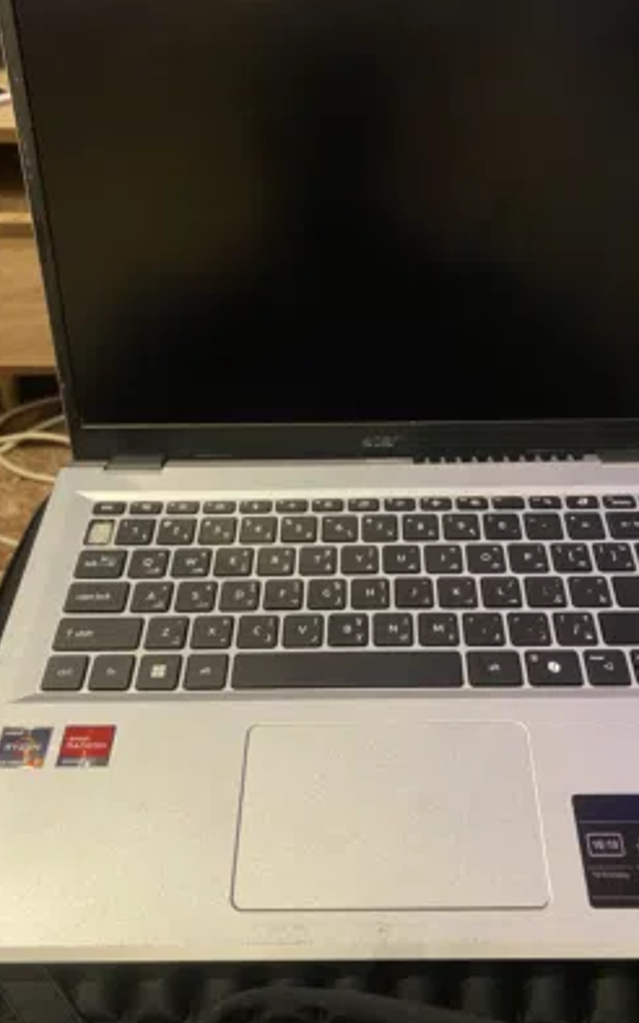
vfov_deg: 66.5
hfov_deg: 44.4
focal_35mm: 28
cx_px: 371
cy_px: 512
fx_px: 781
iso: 500
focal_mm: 4.25
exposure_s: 1/40
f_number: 1.8
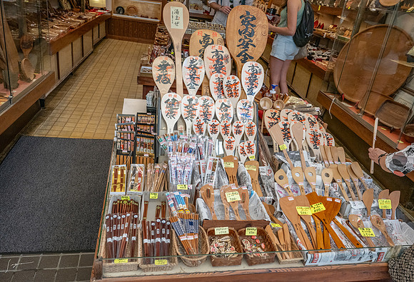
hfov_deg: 60.7
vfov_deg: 43.5
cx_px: 225
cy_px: 148
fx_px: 353
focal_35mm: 31
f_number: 8
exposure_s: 1/320
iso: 1600
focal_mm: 28
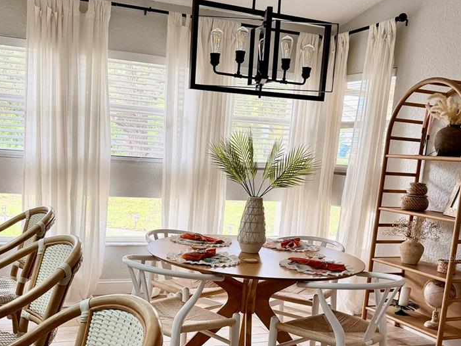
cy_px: 258
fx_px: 546
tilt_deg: -10.9
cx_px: 191
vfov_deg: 34.4
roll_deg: -3.3
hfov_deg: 45.6
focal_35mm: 41
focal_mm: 6.76
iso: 125
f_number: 1.78
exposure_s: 1/197
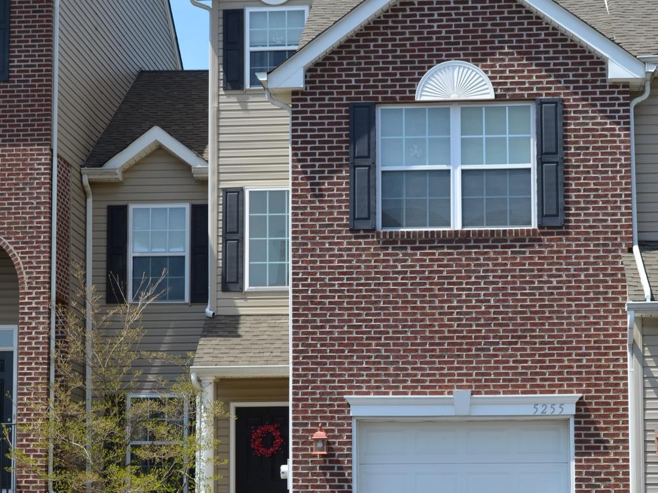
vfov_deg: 16.7
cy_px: 310
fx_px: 1672
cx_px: 329
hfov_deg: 22.3
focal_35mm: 88
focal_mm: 40
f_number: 8
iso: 125
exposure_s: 1/250
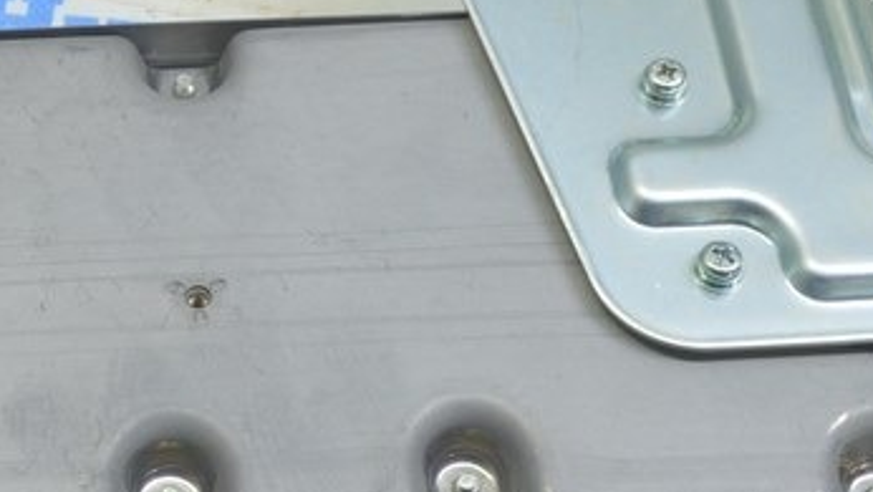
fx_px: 2259
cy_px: 37
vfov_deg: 12.3
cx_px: 58
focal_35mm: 98
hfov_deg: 21.3
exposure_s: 1/20
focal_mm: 21
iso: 400
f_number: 5.6
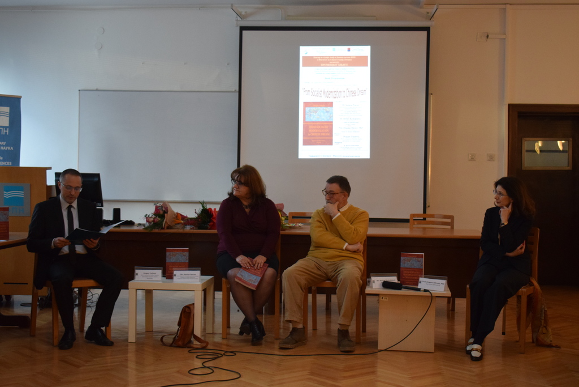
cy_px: 194
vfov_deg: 25.1
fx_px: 869
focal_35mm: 54
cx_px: 290
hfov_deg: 36.9
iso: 2000
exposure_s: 1/60
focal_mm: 36
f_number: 4.8
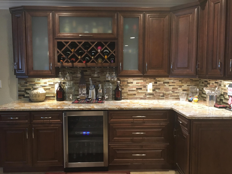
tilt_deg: -4.4
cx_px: 116
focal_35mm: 29
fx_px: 194
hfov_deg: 61.7
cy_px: 87
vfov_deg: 48.2
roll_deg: -0.2
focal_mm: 4.15
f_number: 2.2
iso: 160
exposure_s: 1/30
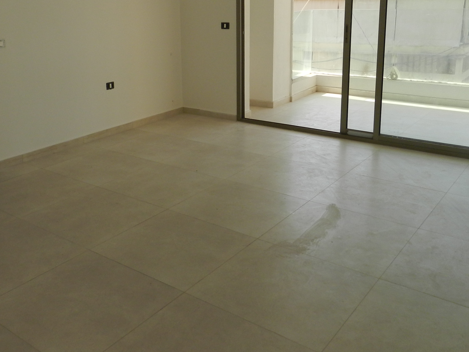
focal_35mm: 37
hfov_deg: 49.5
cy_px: 99
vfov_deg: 37.9
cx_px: 169
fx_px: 501
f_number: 3.4
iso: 160
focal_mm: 4
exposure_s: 1/640
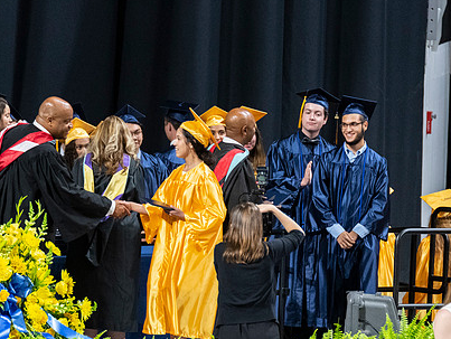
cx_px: 348
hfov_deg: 4.1
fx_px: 6364
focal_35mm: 488
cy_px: 228
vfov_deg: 3.1
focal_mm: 200
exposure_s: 1/200
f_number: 4
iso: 2000
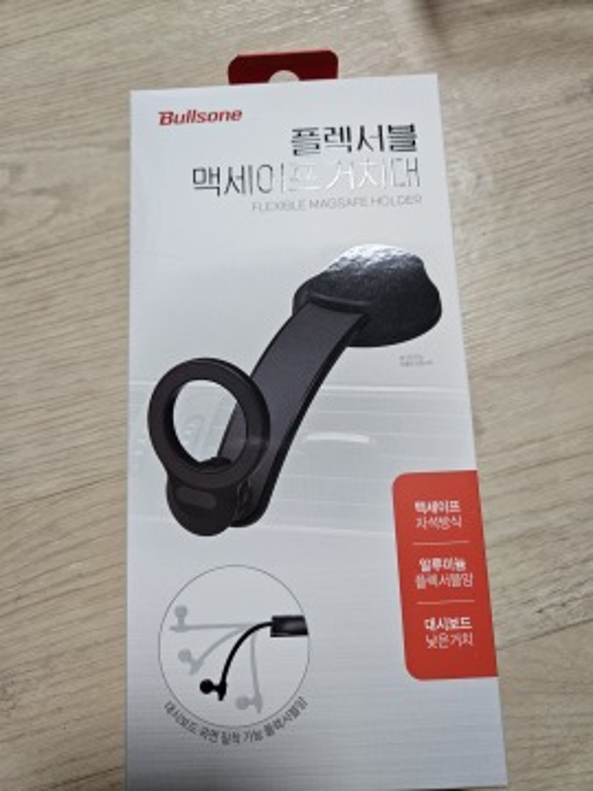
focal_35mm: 23
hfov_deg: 58.9
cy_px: 396
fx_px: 525
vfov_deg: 73.9
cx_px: 296
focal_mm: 5.4
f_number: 1.8
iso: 250
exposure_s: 1/120
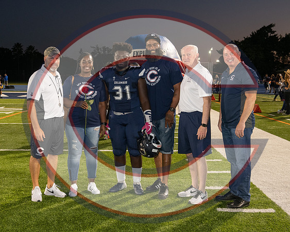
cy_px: 116
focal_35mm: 50
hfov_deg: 37.6
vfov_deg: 30.5
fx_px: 425
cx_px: 135
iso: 1600
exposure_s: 1/60
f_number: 7.1
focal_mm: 44
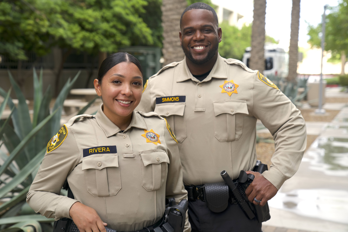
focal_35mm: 56
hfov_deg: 35.6
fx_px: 541
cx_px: 174
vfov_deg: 24.2
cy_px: 116
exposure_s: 1/160
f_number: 4
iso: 250
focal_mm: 56
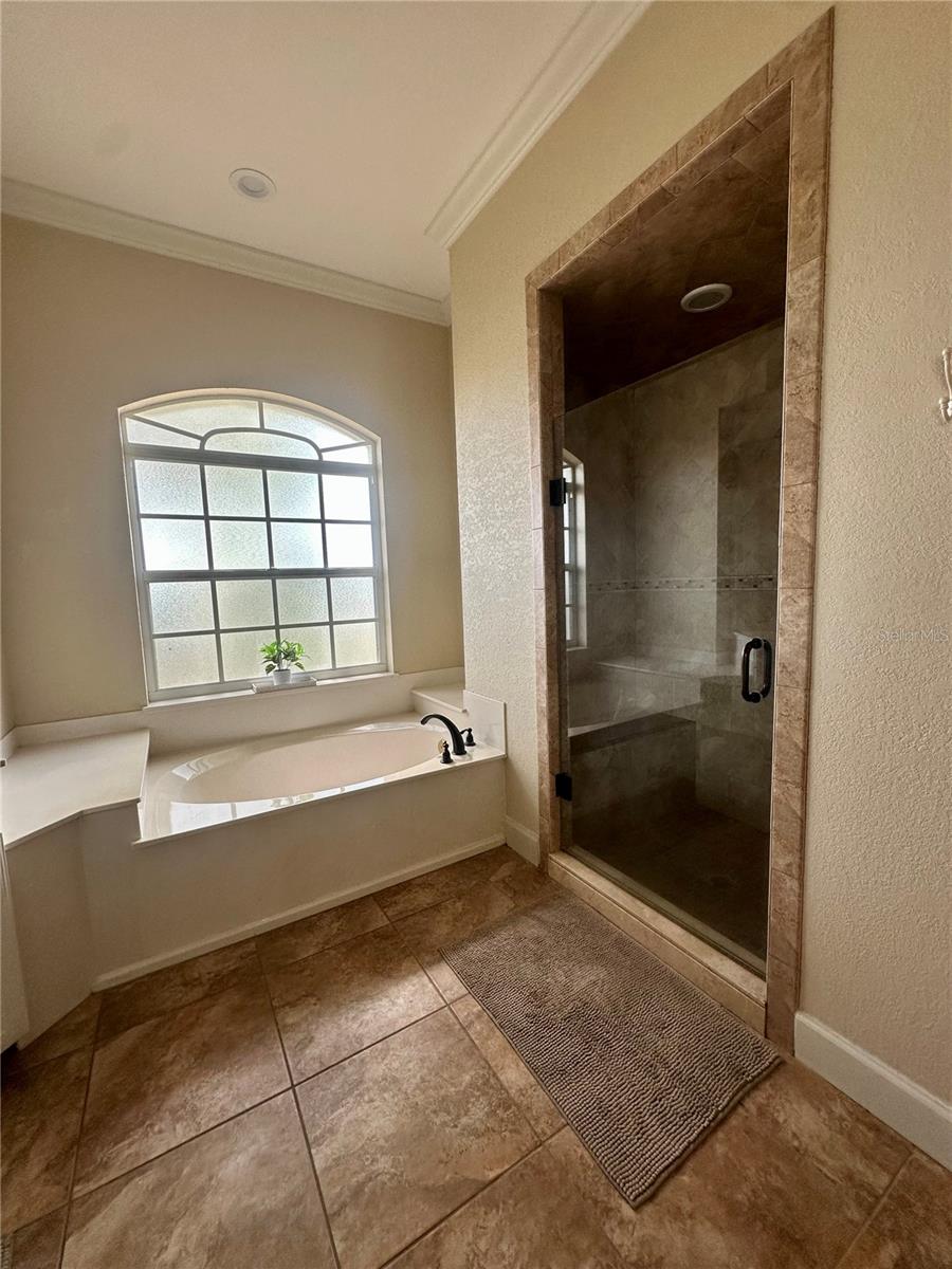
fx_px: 513
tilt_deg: -5.0
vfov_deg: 102.1
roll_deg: +1.0
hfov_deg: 85.7
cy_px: 634
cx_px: 476
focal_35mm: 14
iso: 100
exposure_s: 1/99
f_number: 2.2
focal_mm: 2.22
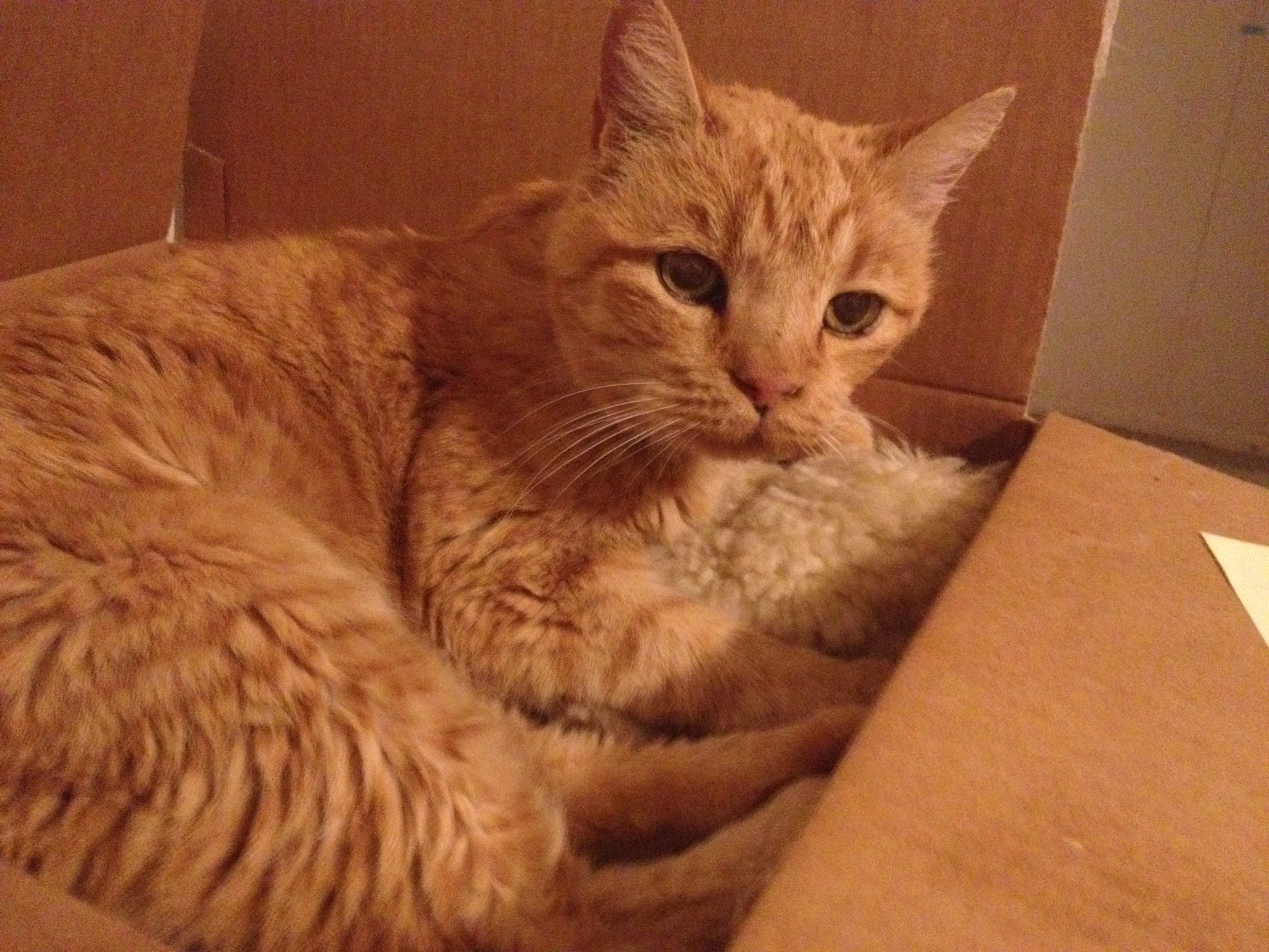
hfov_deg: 52.6
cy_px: 476
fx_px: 1283
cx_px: 634
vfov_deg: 40.7
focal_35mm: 35
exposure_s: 1/15
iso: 800
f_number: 2.4
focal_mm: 4.28
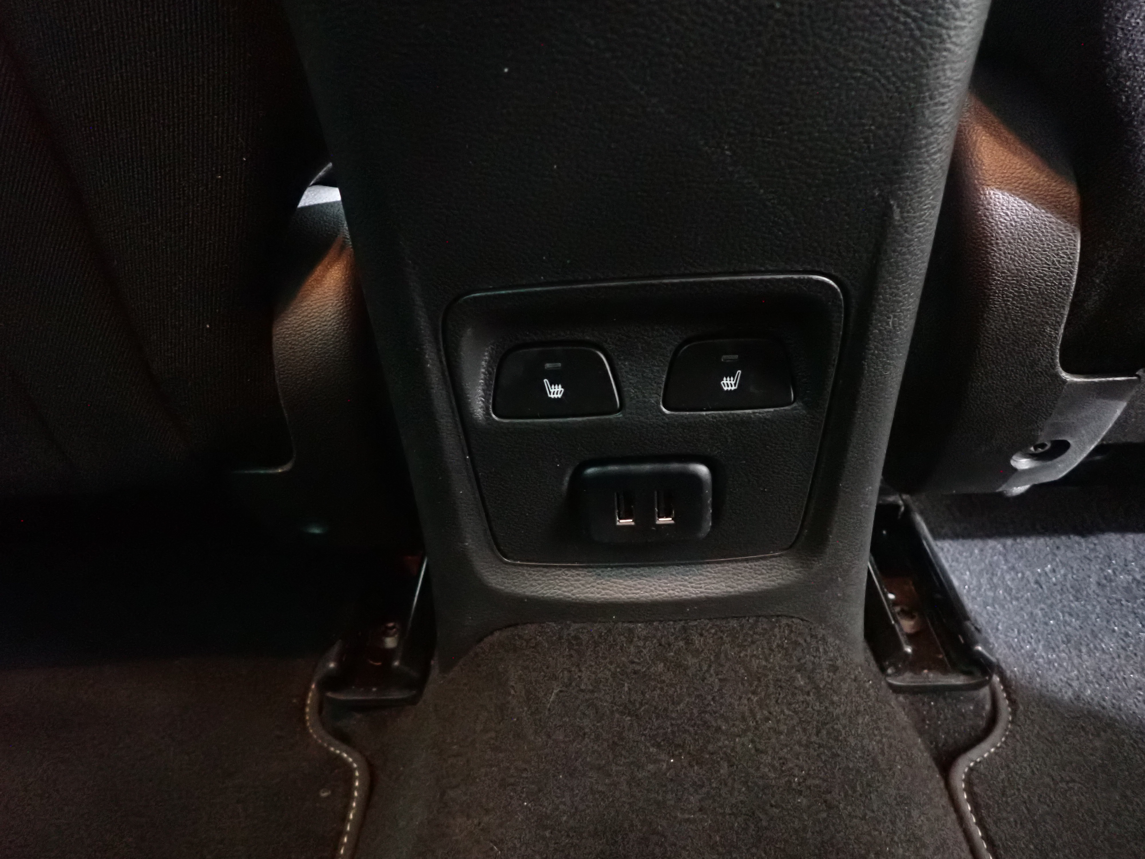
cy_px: 430
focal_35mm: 25
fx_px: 827
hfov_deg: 69.4
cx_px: 572
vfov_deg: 54.9
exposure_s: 1/6
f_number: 2
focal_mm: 4.5
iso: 1600
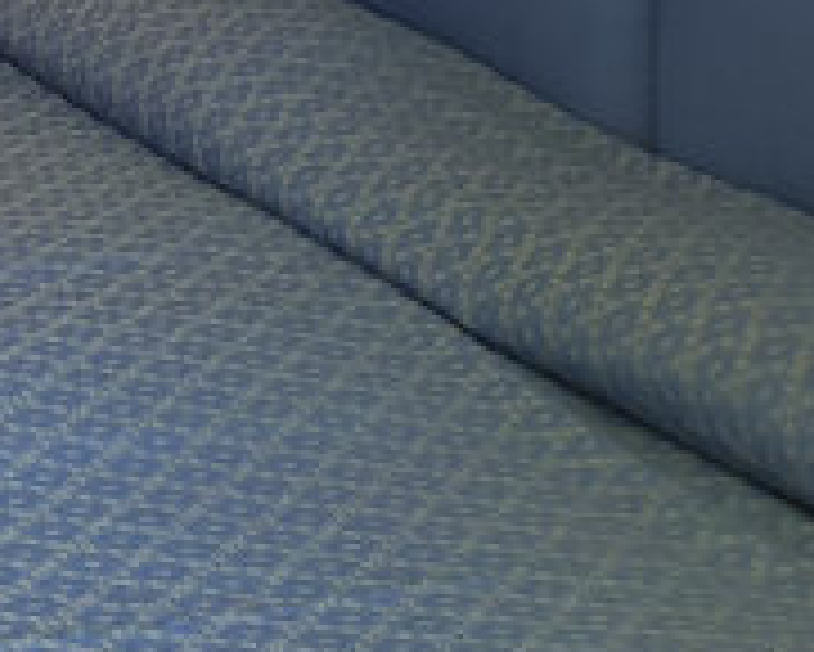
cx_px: -508
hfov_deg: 15.4
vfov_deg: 12.6
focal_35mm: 112
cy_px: -490
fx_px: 2700
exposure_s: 1/50
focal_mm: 4.2
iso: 64
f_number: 1.7
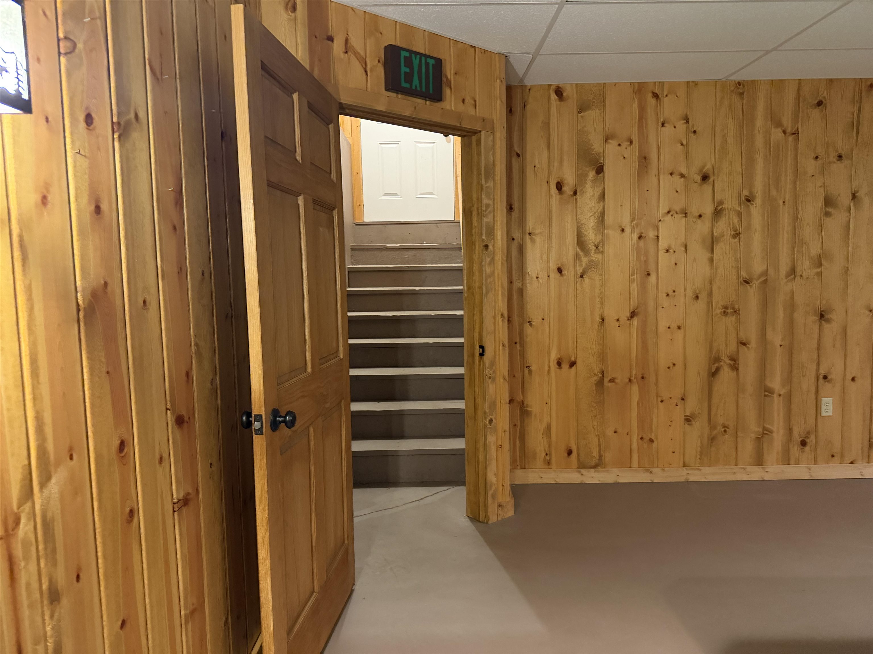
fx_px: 605
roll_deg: +1.9
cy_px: 327
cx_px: 436
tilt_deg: -4.0
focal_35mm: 24
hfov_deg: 71.6
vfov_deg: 56.8
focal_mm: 6.76
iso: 800
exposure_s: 1/30
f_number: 1.78
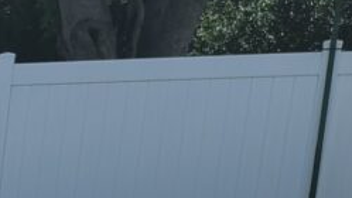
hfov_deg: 10.4
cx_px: -589
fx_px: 1568
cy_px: 597
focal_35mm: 168
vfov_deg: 6.6
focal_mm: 7
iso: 16
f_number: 1.8
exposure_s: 1/1411
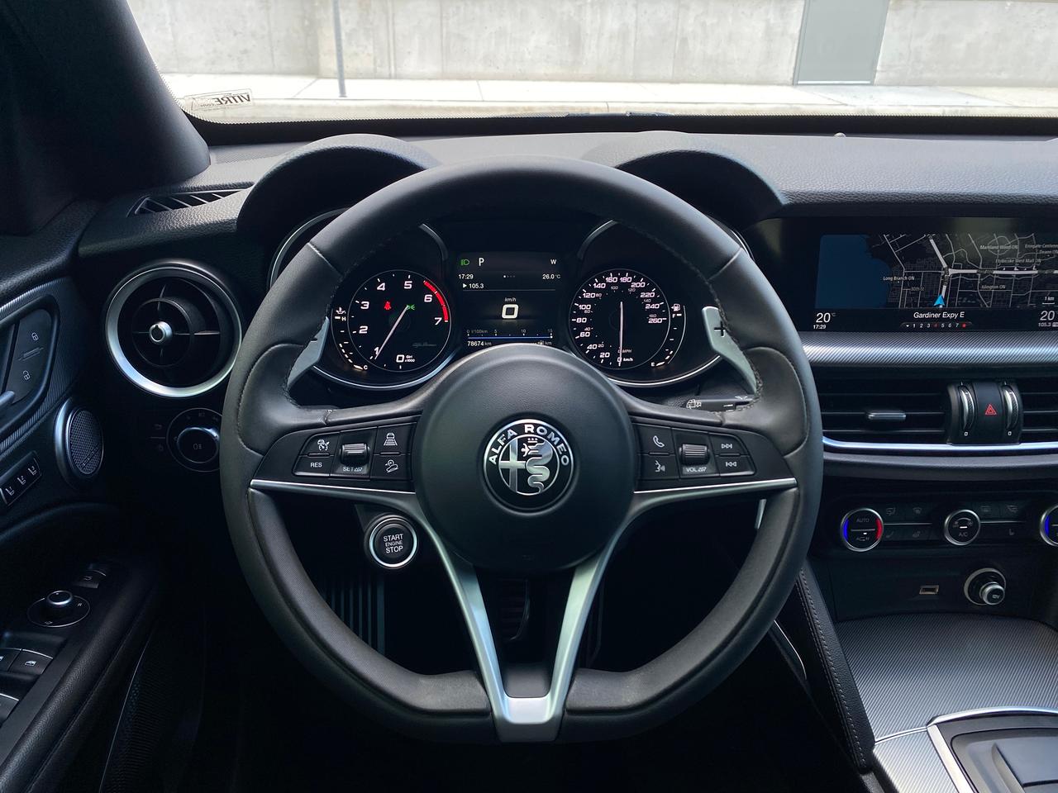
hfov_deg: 67.3
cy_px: 396
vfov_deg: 53.1
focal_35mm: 26
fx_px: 795
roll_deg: -0.4
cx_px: 529
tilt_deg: -25.6
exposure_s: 1/121
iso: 80
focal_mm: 4.25
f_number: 1.8
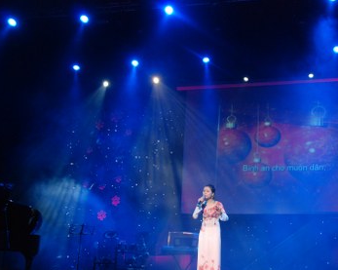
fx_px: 526
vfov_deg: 28.7
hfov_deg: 35.4
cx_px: 214
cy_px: 155
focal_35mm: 53
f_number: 5
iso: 640
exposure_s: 1/25
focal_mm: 27
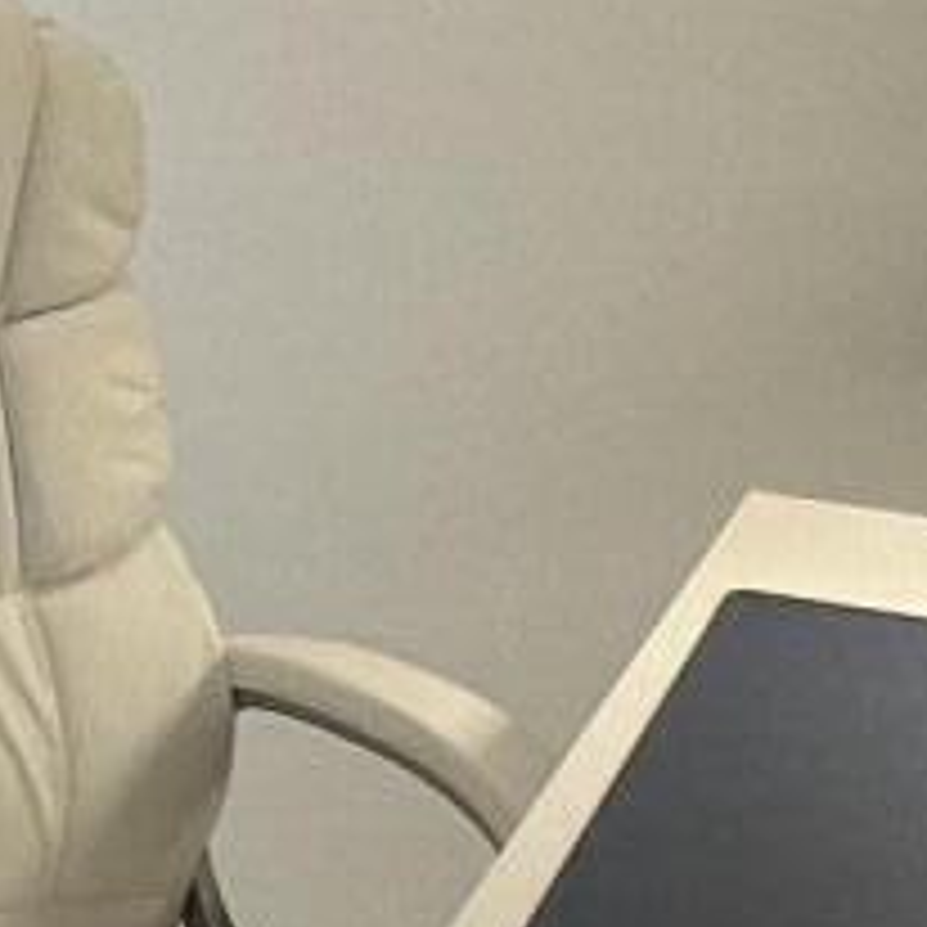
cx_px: -302
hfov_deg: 13.9
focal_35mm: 120
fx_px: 3636
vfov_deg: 14.5
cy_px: 292
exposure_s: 1/120
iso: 160
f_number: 2.2
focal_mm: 2.22
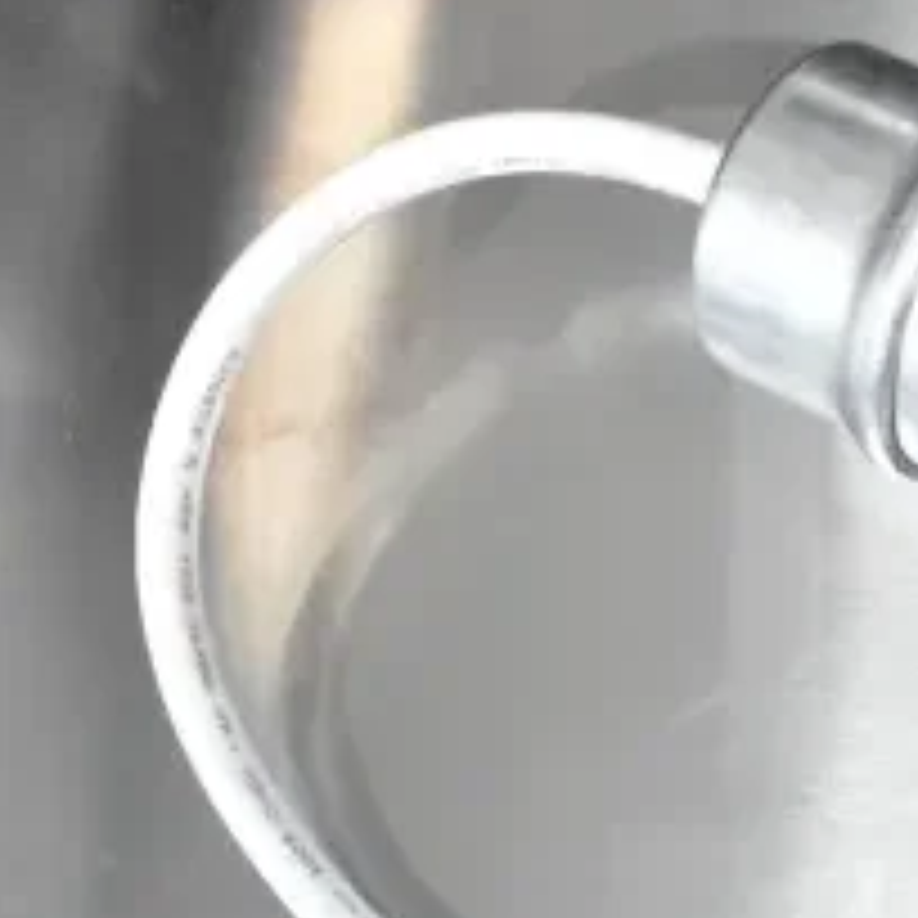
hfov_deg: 19.4
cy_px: 677
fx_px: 2520
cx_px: 1112
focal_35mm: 84
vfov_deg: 20.5
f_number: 5.6
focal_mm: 22
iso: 6400
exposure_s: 1/125
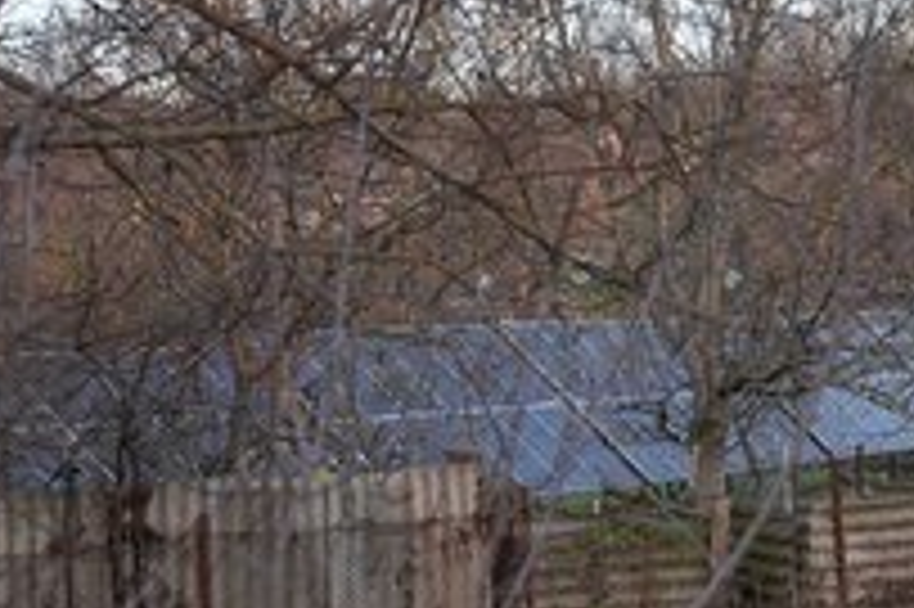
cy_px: 363
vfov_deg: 9.9
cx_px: 837
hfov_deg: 14.7
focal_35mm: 138
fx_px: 3501
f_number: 4.5
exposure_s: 1/200
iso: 500
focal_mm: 70
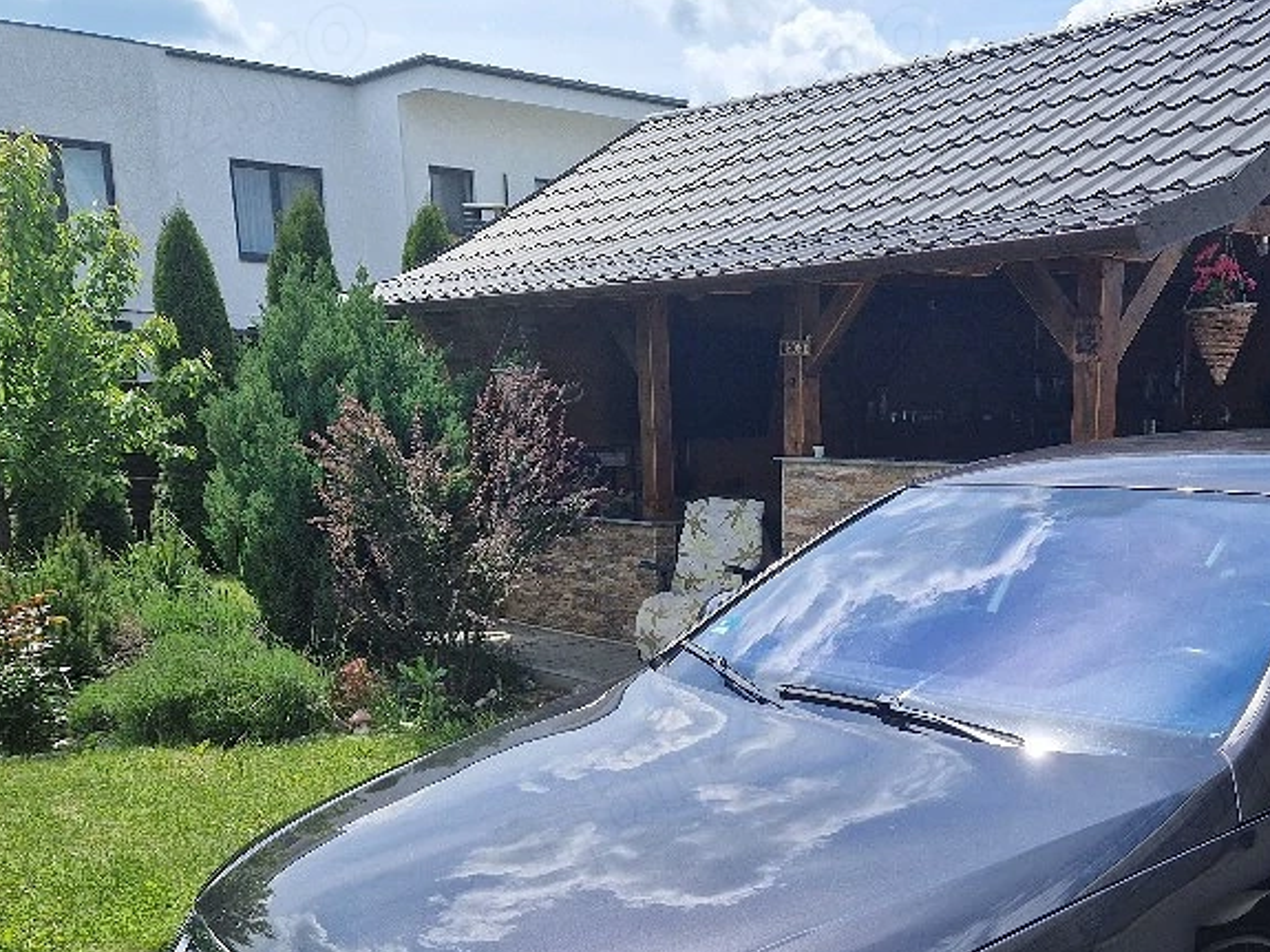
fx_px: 1467
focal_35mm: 40
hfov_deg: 46.1
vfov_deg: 34.8
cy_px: 771
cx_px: 848
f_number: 1.8
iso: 50
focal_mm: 5.4
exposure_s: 1/1667
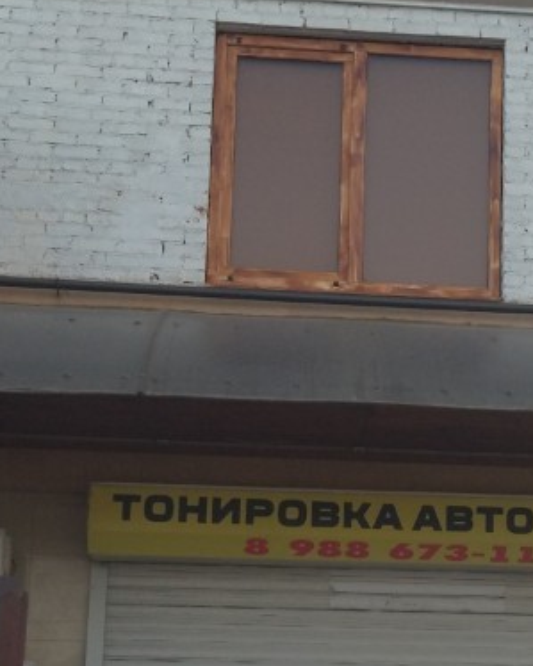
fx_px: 1854
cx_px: 461
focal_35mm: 94
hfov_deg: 16.2
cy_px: 511
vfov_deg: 20.2
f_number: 1.79
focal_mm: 4.74
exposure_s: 1/476
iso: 99
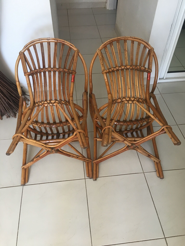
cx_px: 92
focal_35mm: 29
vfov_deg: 61.7
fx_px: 207
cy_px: 123
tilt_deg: -47.6
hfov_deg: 48.2
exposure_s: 1/33
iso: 50
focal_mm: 4.15
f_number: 2.2
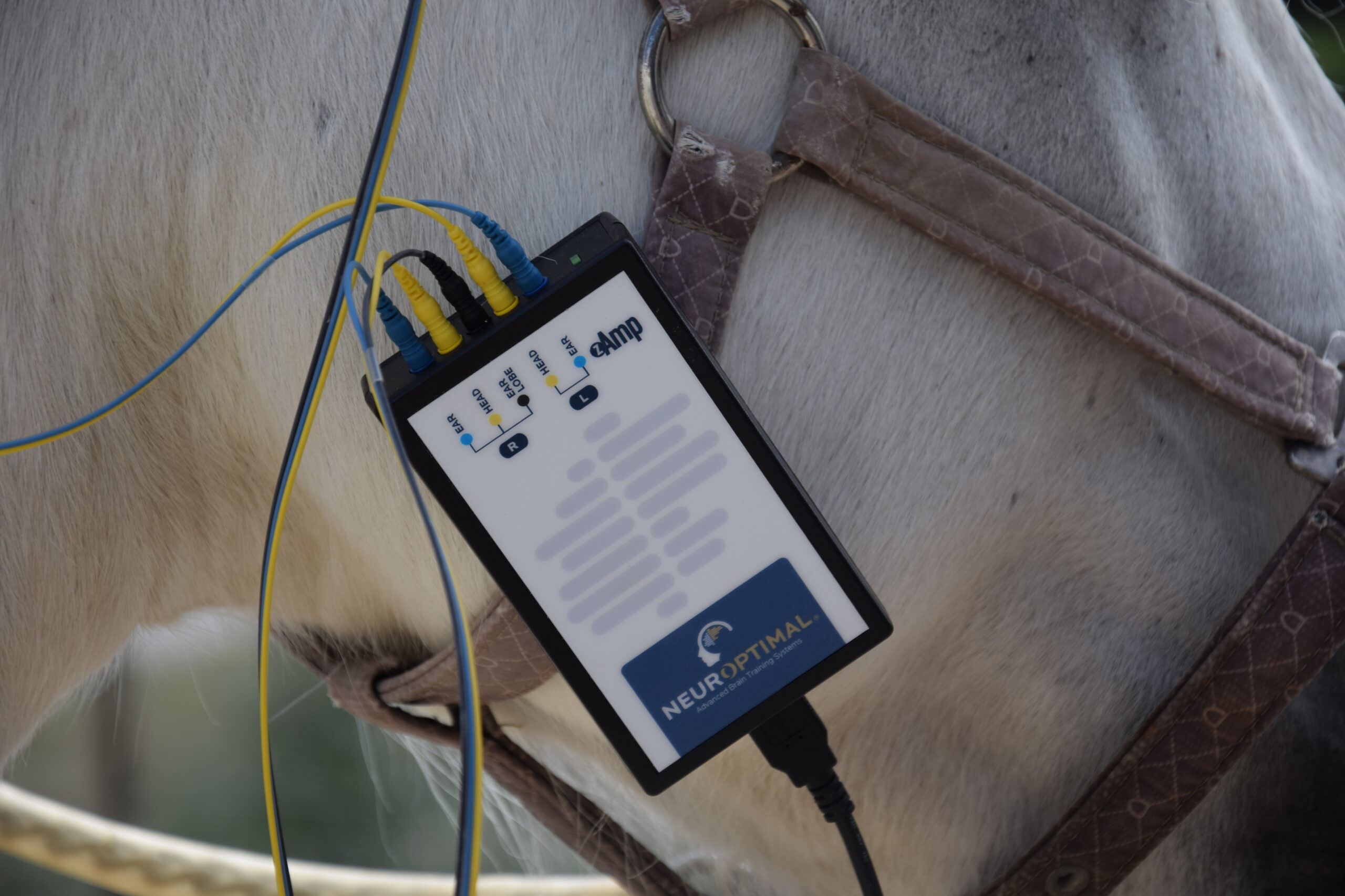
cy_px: 448
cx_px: 672
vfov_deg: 8.7
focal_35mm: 158
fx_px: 5884
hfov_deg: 13.0
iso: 100
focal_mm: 105
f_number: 5.6
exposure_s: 1/250
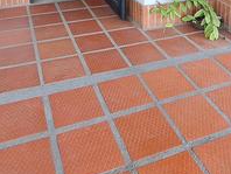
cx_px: 130
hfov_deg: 44.7
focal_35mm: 42
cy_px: -54
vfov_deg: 28.2
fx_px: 281
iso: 50
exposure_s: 1/60
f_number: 2.2
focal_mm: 1.74
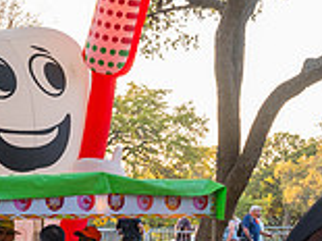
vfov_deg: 8.5
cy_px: 131
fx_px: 1617
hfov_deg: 11.2
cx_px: 331
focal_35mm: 174
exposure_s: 1/1000
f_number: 4
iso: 1600
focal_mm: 46
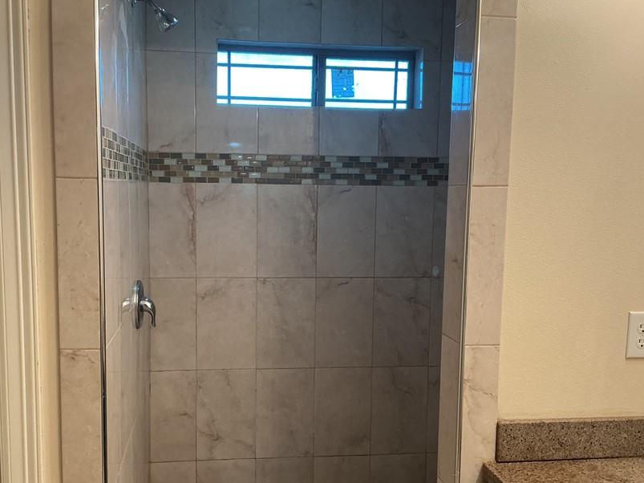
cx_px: 289
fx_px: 688
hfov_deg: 50.1
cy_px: 265
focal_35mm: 37
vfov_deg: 38.6
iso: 64
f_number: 1.8
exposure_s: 1/60
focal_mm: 3
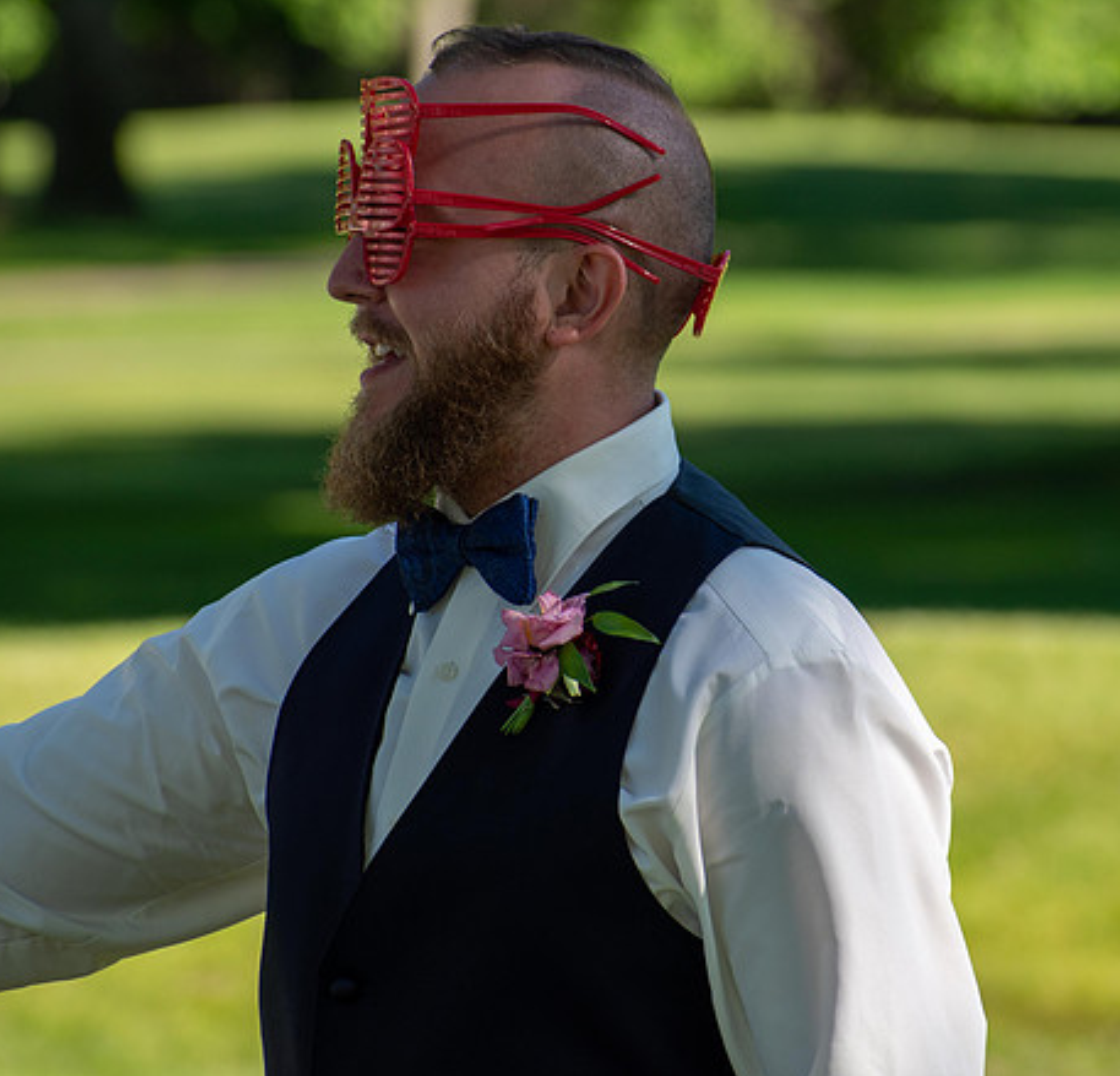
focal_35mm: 500
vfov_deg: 3.4
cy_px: 495
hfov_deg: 3.6
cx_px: 637
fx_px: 17946
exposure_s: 1/200
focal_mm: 240
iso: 100
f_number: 8
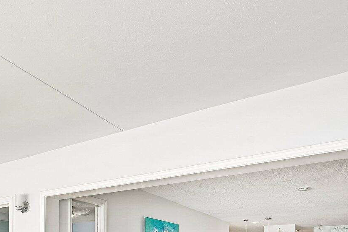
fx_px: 358
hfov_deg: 43.8
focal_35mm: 37
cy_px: 263
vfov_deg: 31.4
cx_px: -5
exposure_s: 1/15
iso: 100
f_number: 8
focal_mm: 15
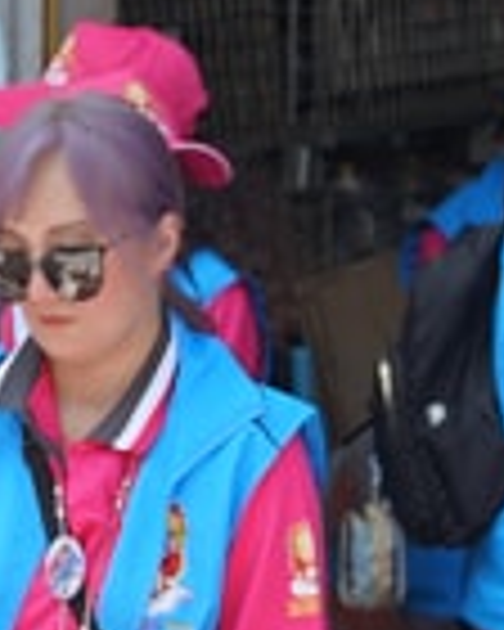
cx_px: 230
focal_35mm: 225
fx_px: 4195
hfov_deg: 6.9
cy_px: 522
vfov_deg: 8.6
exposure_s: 1/250
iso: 100
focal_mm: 28
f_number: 4
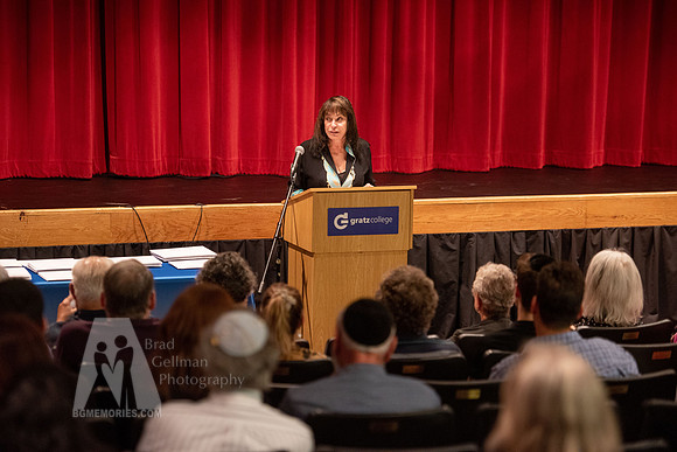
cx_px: 338
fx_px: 2257
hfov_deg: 17.1
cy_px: 226
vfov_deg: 11.4
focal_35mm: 120
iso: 2500
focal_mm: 120
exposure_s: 1/80
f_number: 2.8
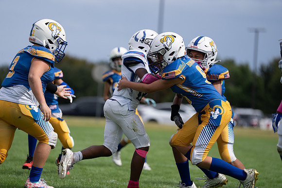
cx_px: 141
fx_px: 1332
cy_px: 94
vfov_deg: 8.1
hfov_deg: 12.1
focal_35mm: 170
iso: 250
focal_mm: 170
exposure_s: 1/5000
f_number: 2.8
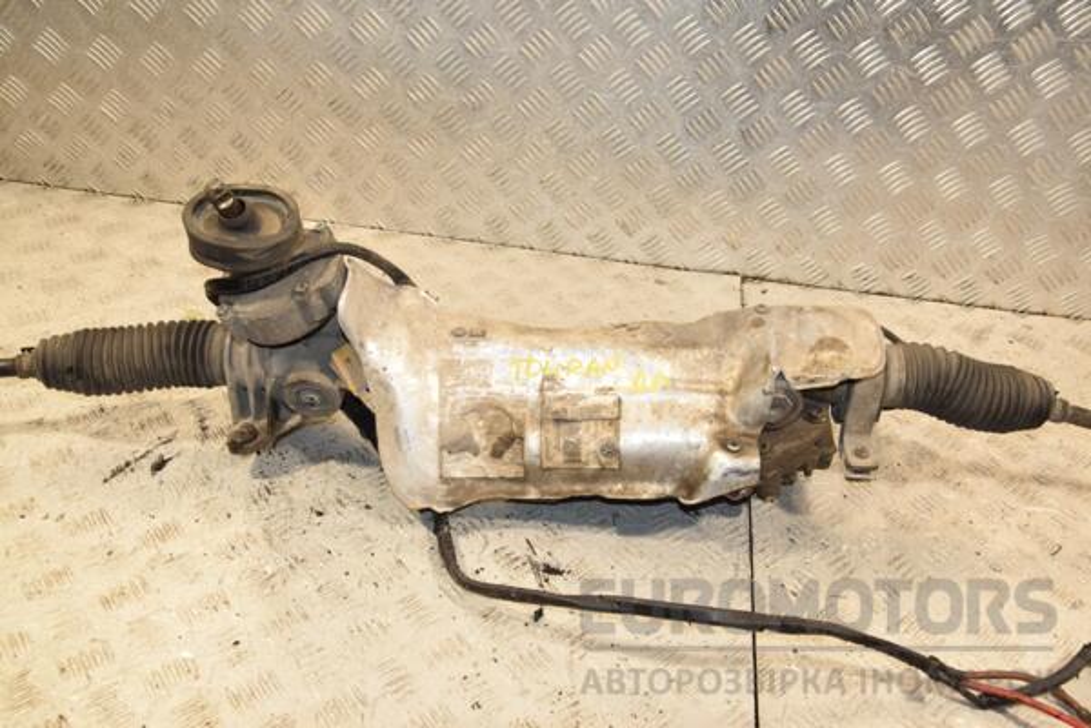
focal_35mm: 33
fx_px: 1000
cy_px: 364
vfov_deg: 40.0
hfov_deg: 57.2
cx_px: 546
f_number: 8
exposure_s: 1/160
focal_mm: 22
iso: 800
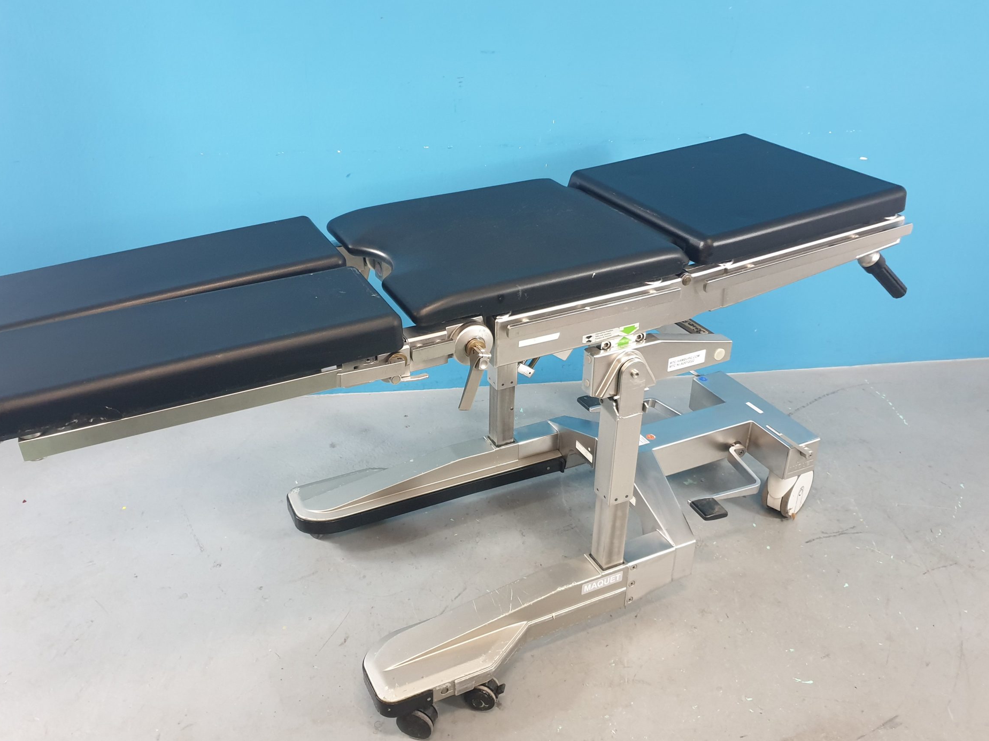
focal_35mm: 29
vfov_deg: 48.2
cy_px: 357
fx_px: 829
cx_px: 457
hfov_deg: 61.6
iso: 320
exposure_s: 1/33
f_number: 1.5
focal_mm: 4.3
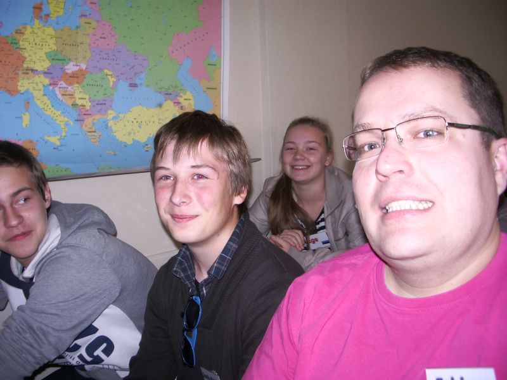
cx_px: 254
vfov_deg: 40.7
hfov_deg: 52.6
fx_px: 513
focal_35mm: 35
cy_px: 190
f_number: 2.6
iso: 100
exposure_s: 1/40
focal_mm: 5.8
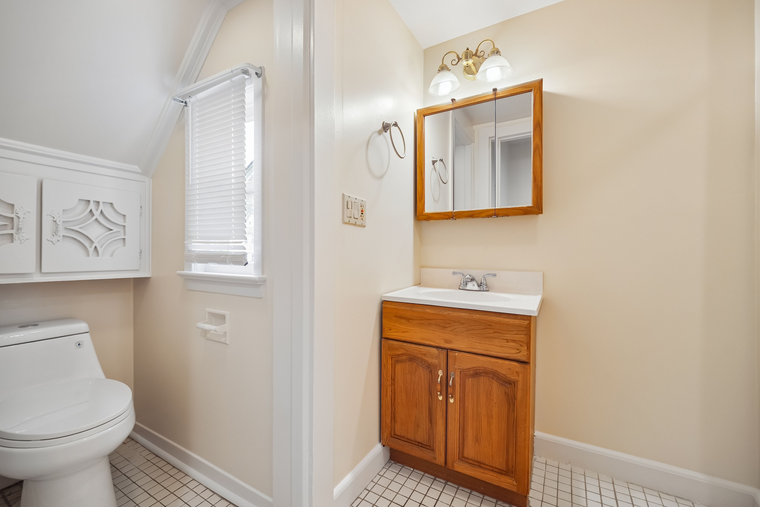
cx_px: 380
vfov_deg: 53.1
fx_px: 507
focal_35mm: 24
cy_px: 254
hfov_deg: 73.7
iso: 640
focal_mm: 24
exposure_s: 1/30
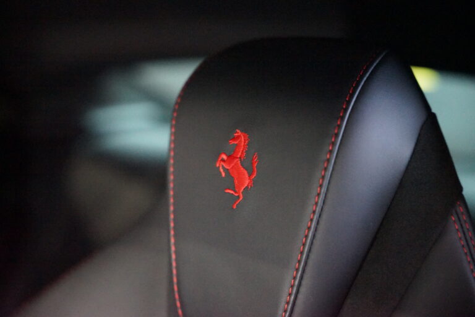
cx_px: 238
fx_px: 924
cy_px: 158
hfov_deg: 28.8
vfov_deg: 19.5
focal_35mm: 70
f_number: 2.8
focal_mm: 70
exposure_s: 1/80
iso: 16000
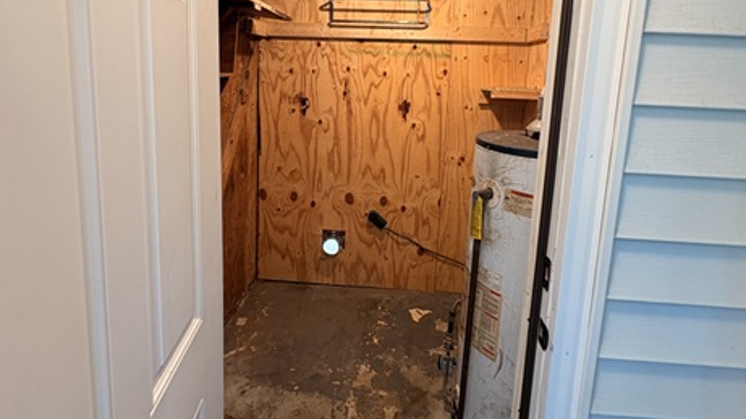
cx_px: 367
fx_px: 415
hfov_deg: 83.9
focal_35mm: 21
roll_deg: -2.6
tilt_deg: -9.2
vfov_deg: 52.3
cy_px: 132
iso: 250
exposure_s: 1/60
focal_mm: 2.22
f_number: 2.2
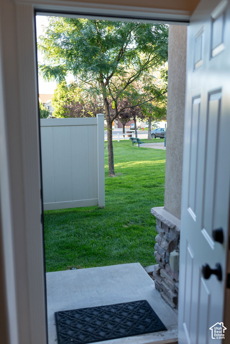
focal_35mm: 35
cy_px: 172
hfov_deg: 37.9
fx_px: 335
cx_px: 115
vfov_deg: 54.4
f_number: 2.8
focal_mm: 35
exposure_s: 1/320
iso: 400
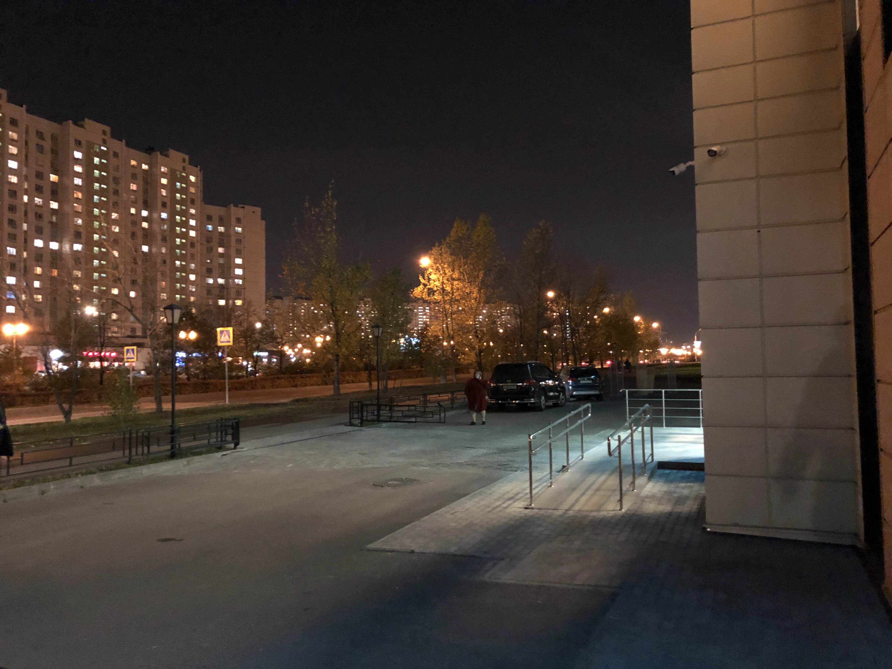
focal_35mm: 28
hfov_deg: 63.4
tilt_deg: +2.0
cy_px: 334
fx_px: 722
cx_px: 446
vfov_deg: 49.7
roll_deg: +0.5
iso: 320
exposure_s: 1/4
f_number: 1.8
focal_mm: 4
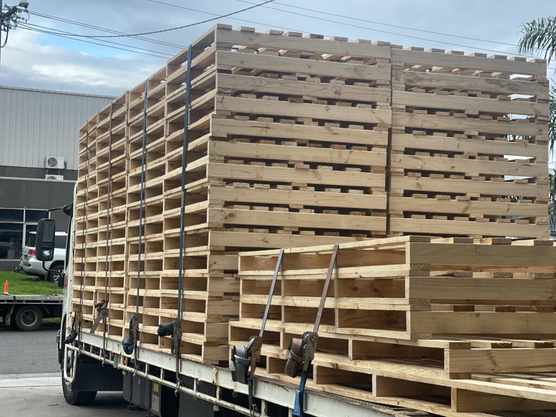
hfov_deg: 30.3
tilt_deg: +1.2
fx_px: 1028
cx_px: 278
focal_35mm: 64
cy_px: 208
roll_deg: -3.0
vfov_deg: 22.9
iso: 20
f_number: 2.2
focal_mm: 7.5
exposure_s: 1/146
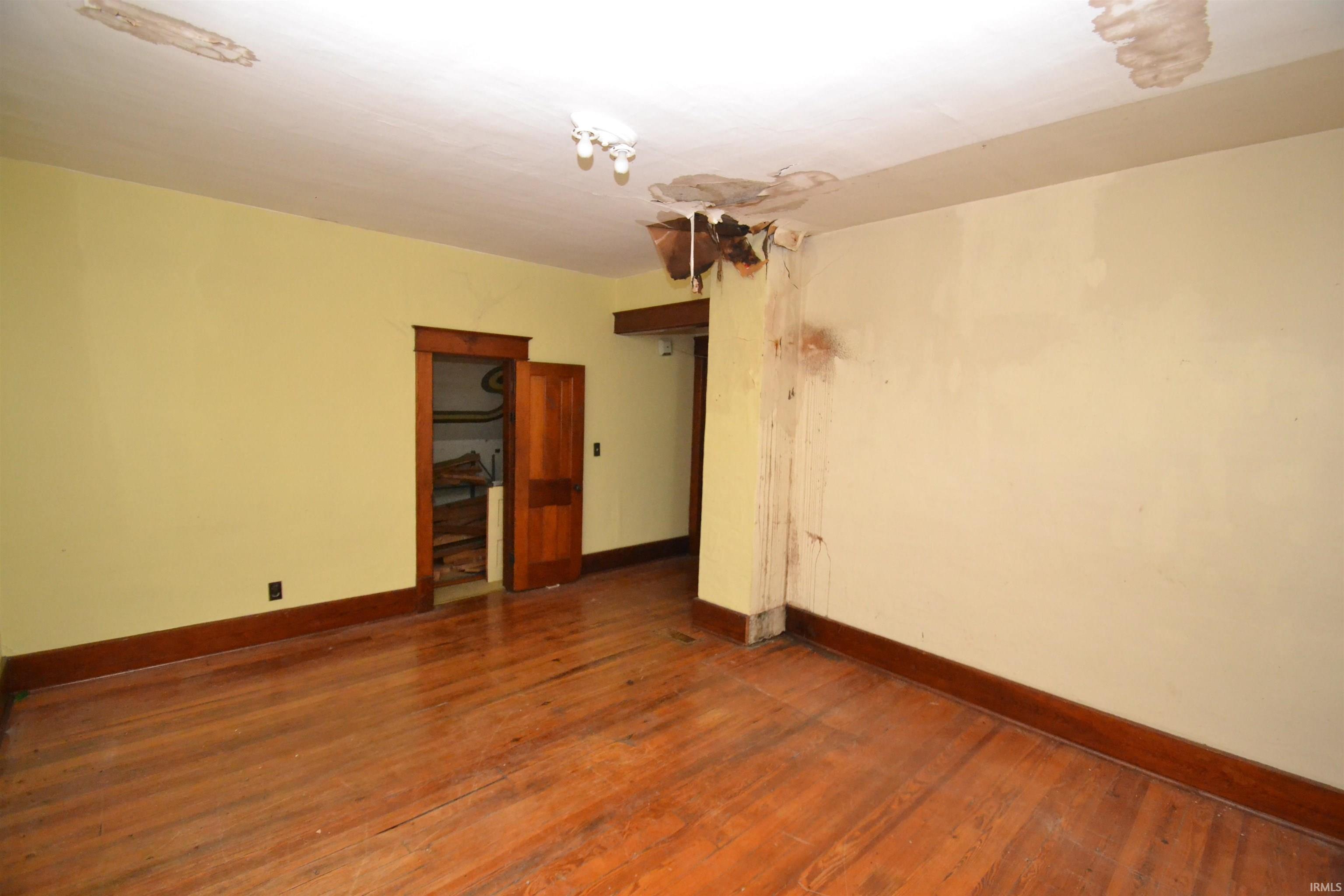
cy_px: 448
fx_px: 560
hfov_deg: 100.4
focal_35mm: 15
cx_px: 672
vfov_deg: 77.3
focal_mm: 10
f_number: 3.5
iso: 3200
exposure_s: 1/60
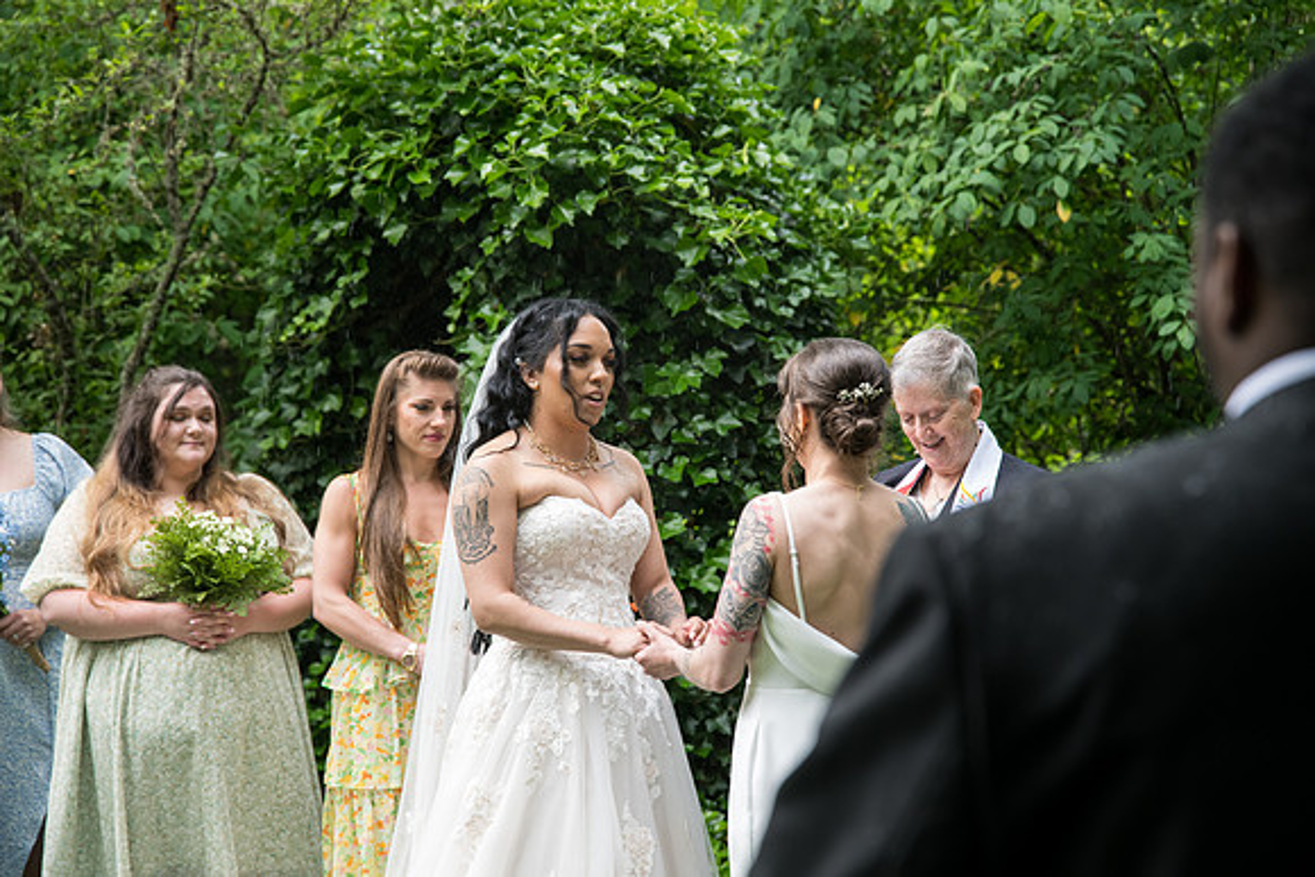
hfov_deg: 28.8
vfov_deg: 19.5
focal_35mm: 70
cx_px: 658
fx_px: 2557
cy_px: 438
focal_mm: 70
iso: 1000
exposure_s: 1/400
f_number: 4
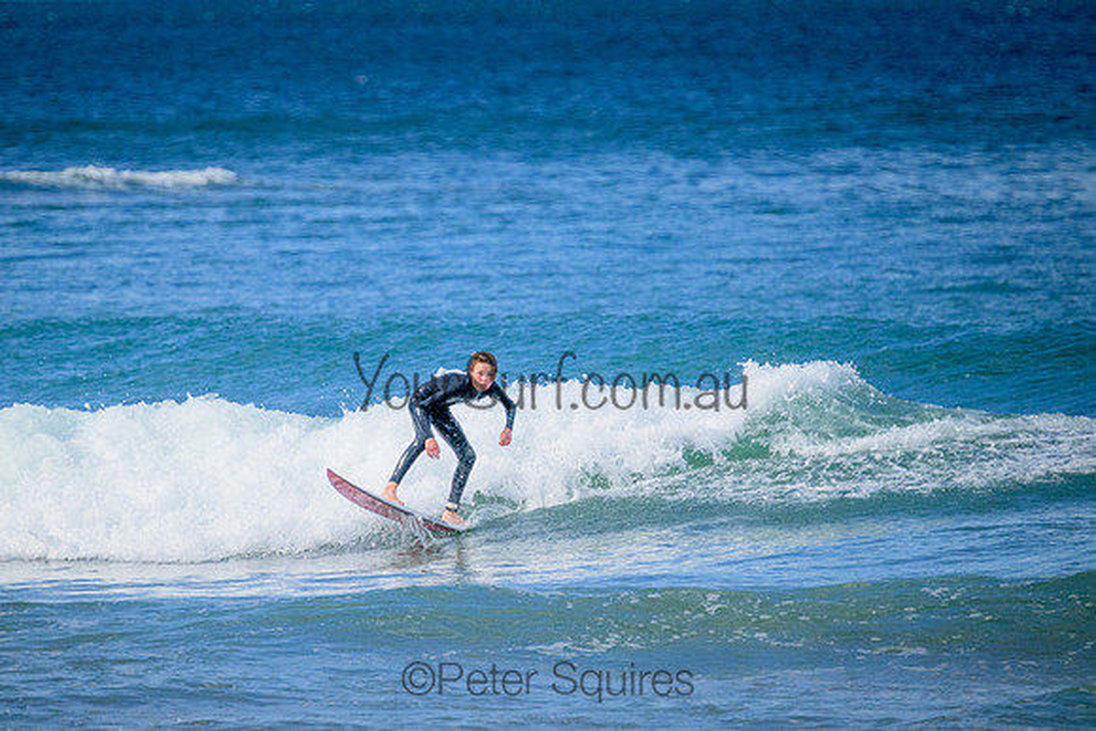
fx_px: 24360
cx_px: 548
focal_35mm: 800
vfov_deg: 1.7
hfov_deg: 2.6
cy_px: 366
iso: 2800
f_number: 11
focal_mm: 800
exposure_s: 1/1250
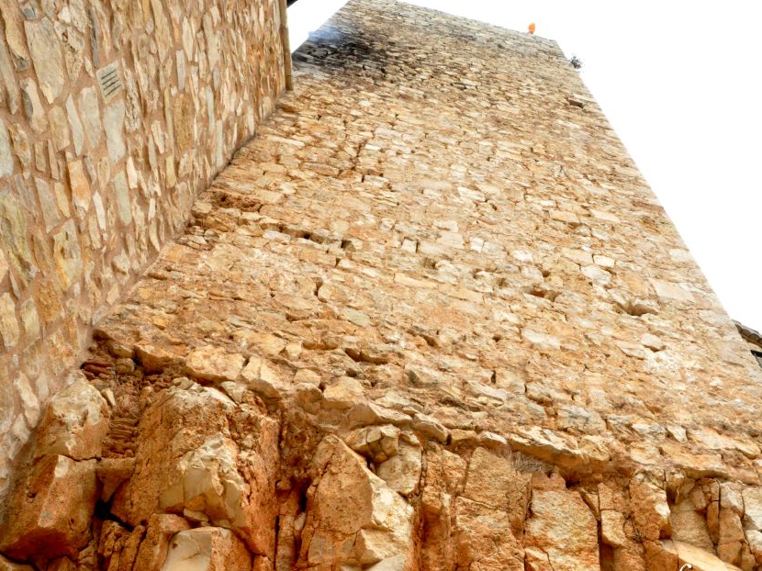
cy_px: 304
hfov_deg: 56.4
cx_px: 460
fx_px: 704
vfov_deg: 44.1
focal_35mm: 32
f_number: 22
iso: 3200
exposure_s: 1/200
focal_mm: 18
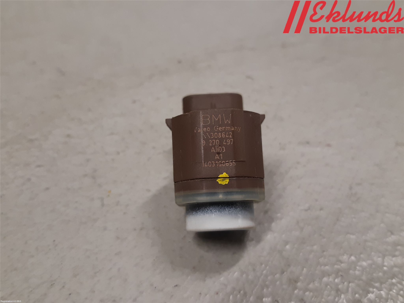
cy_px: 152
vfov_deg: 53.1
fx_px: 303
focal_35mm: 26
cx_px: 202
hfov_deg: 67.3
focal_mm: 3.93
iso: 100
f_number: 1.7
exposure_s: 1/50
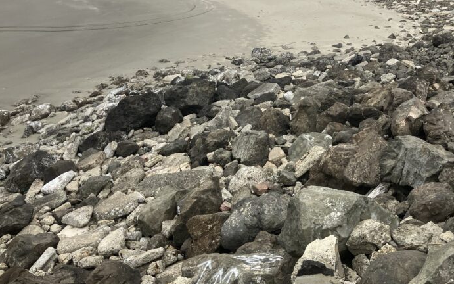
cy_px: 62
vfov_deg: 28.7
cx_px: 282
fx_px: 544
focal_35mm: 44
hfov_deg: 44.9
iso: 32
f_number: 1.8
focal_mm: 3.99
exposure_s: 1/1350
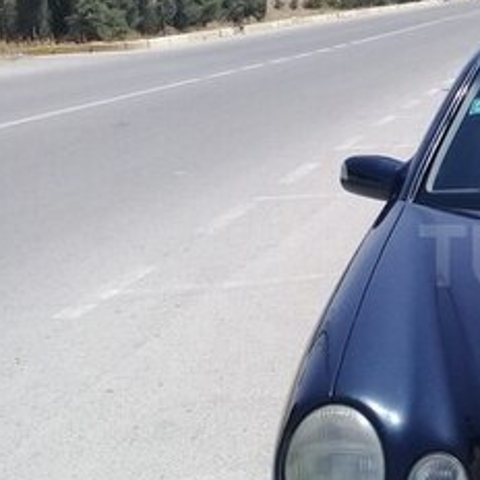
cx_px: 631
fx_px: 1224
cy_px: 256
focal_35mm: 78
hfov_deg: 20.2
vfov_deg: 22.2
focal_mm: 3.3
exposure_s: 1/1238
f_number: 2.2
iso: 50
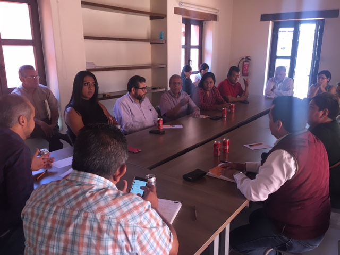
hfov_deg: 61.7
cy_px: 128
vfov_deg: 48.2
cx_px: 170
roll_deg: -0.4
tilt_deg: -16.4
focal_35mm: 29
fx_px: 285
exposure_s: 1/30
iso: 64
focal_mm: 4.15
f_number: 2.2
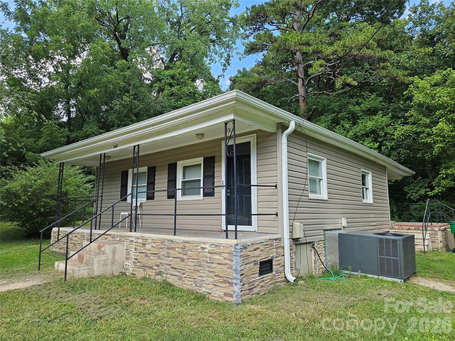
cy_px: 170
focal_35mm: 23
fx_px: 302
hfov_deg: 73.9
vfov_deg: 58.9
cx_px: 228
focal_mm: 5.4
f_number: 1.8
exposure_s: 1/270
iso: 25
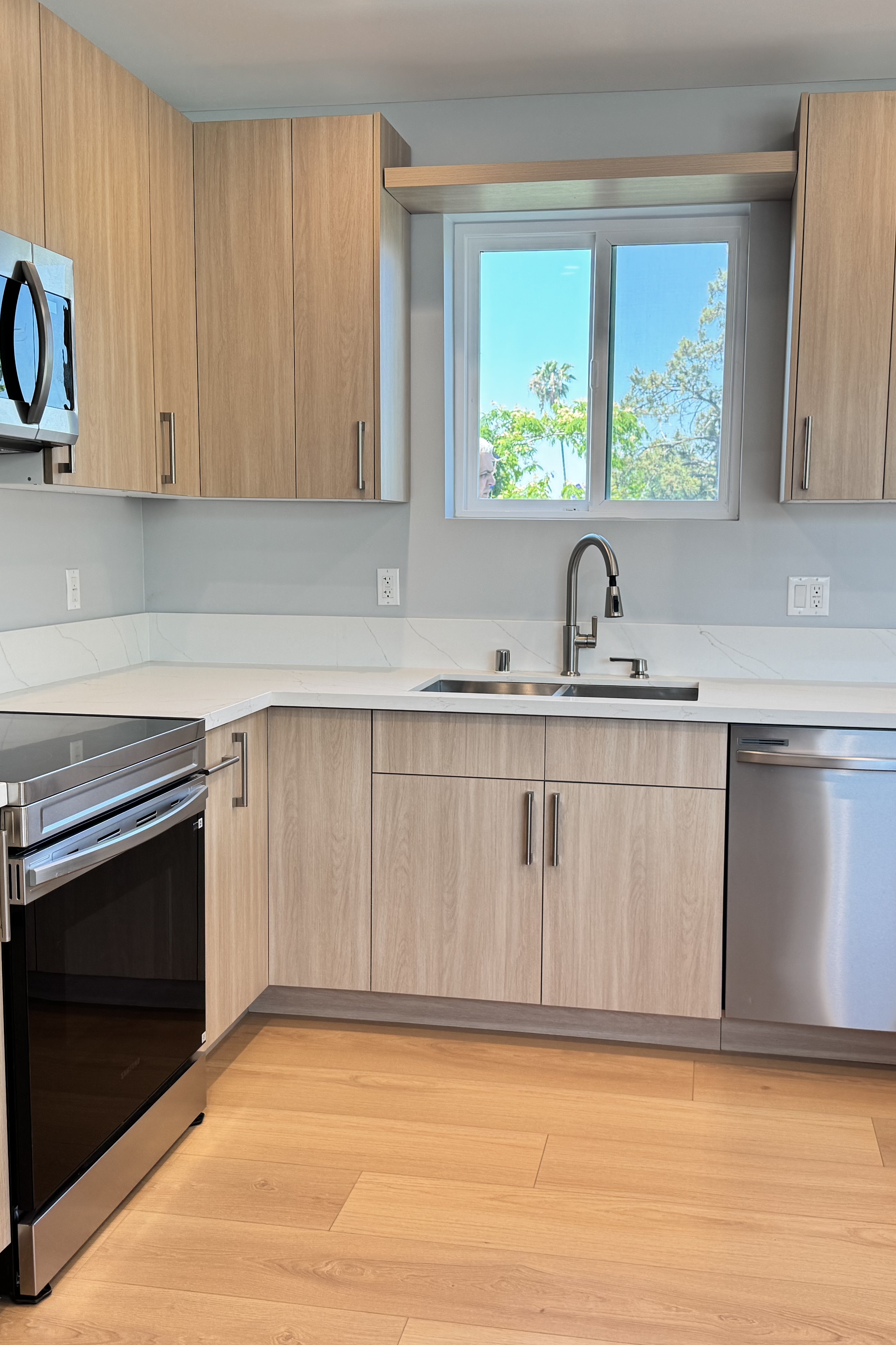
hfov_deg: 38.8
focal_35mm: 34
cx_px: 495
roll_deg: -0.7
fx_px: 1269
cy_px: 670
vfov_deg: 55.8
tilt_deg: -7.2
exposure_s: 1/137
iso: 100
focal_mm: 6.76
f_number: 1.78
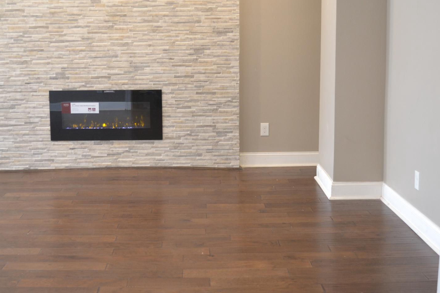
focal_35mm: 52
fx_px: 635
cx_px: 202
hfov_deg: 38.2
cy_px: 108
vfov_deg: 25.9
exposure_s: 1/25
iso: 800
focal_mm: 24
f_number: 4
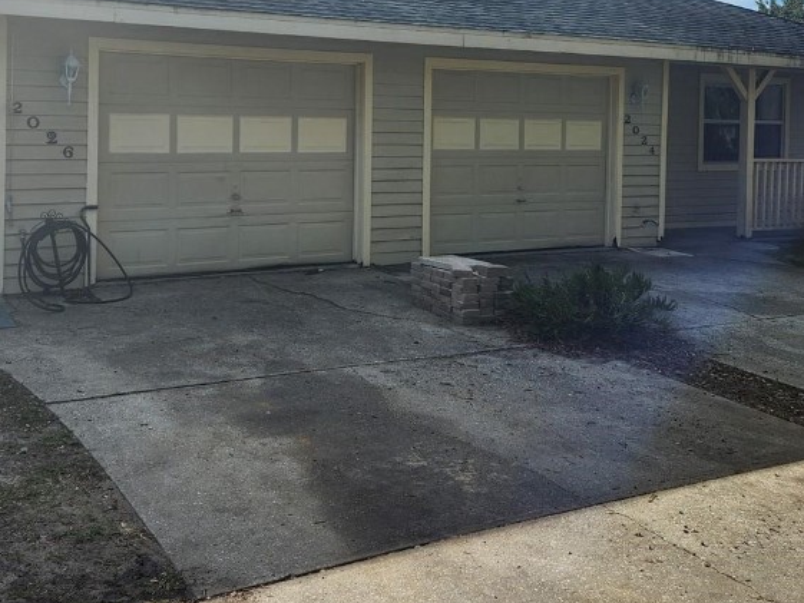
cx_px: 364
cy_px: 160
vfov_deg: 33.8
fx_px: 976
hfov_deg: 44.7
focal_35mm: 42
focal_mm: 5.4
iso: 20
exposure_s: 1/1967
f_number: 1.8
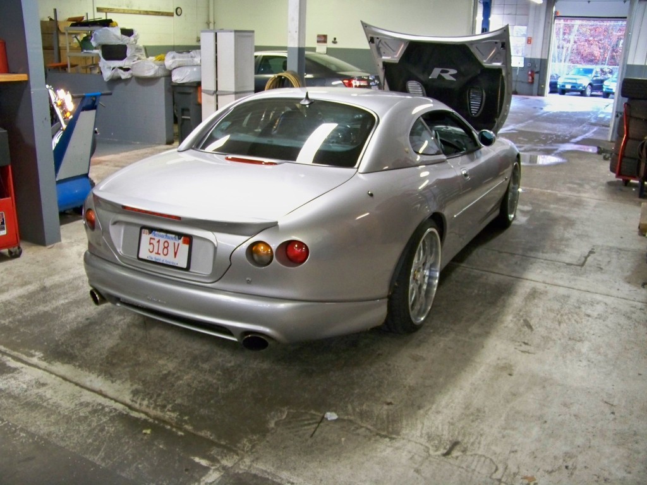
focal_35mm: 33
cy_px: 242
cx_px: 324
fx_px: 617
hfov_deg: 55.4
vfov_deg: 42.9
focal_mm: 5.9
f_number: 2.8
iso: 400
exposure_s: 1/30
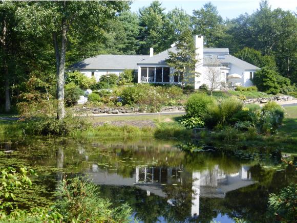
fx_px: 395
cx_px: 148
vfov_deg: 31.6
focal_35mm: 46
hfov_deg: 41.2
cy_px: 112
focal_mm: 7.9
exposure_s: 1/250
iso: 100
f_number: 4.1
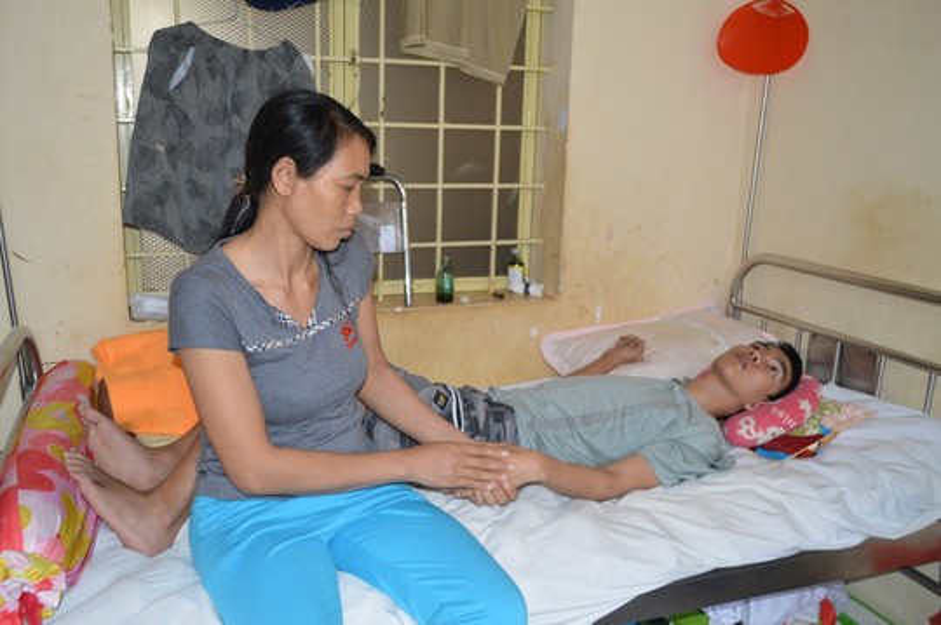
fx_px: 783
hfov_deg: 62.0
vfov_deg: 43.5
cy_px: 312
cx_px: 470
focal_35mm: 30
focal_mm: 20
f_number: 3.8
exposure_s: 1/60
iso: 640
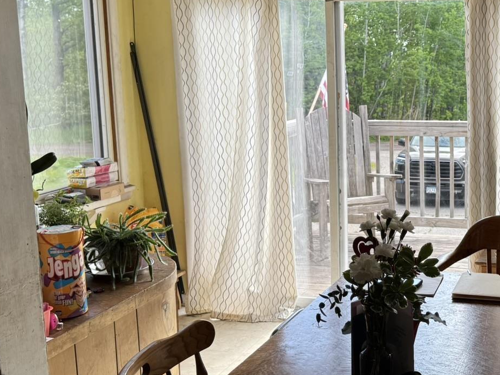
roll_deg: +0.0
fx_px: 766
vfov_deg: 27.5
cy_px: 166
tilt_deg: -9.7
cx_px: 415
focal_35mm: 53
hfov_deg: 34.8
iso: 80
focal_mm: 6.76
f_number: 1.78
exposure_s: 1/539
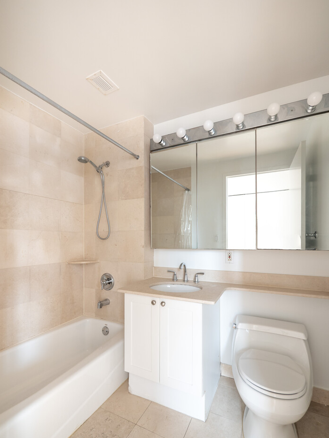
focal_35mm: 15
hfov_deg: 81.7
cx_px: 155
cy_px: 229
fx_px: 190
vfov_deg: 98.1
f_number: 4
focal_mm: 7
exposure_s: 1/1.25
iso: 160
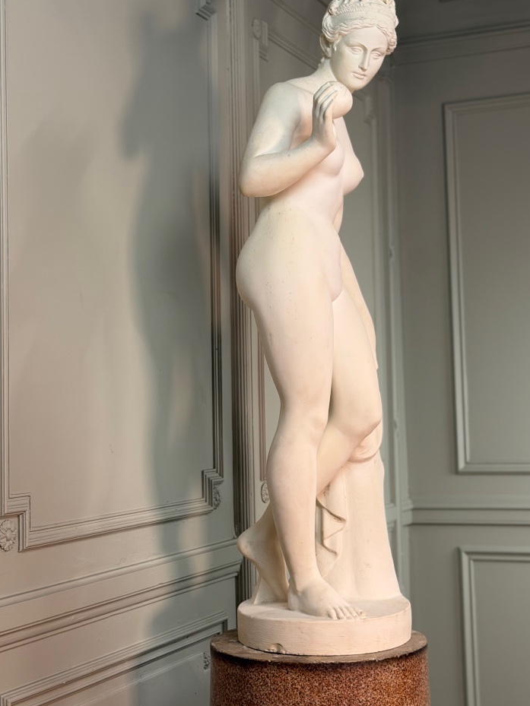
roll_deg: +1.8
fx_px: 1265
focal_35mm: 62
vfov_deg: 31.2
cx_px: 287
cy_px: 339
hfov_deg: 23.6
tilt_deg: +3.5
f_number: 1.78
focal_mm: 6.76
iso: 80
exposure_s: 1/50
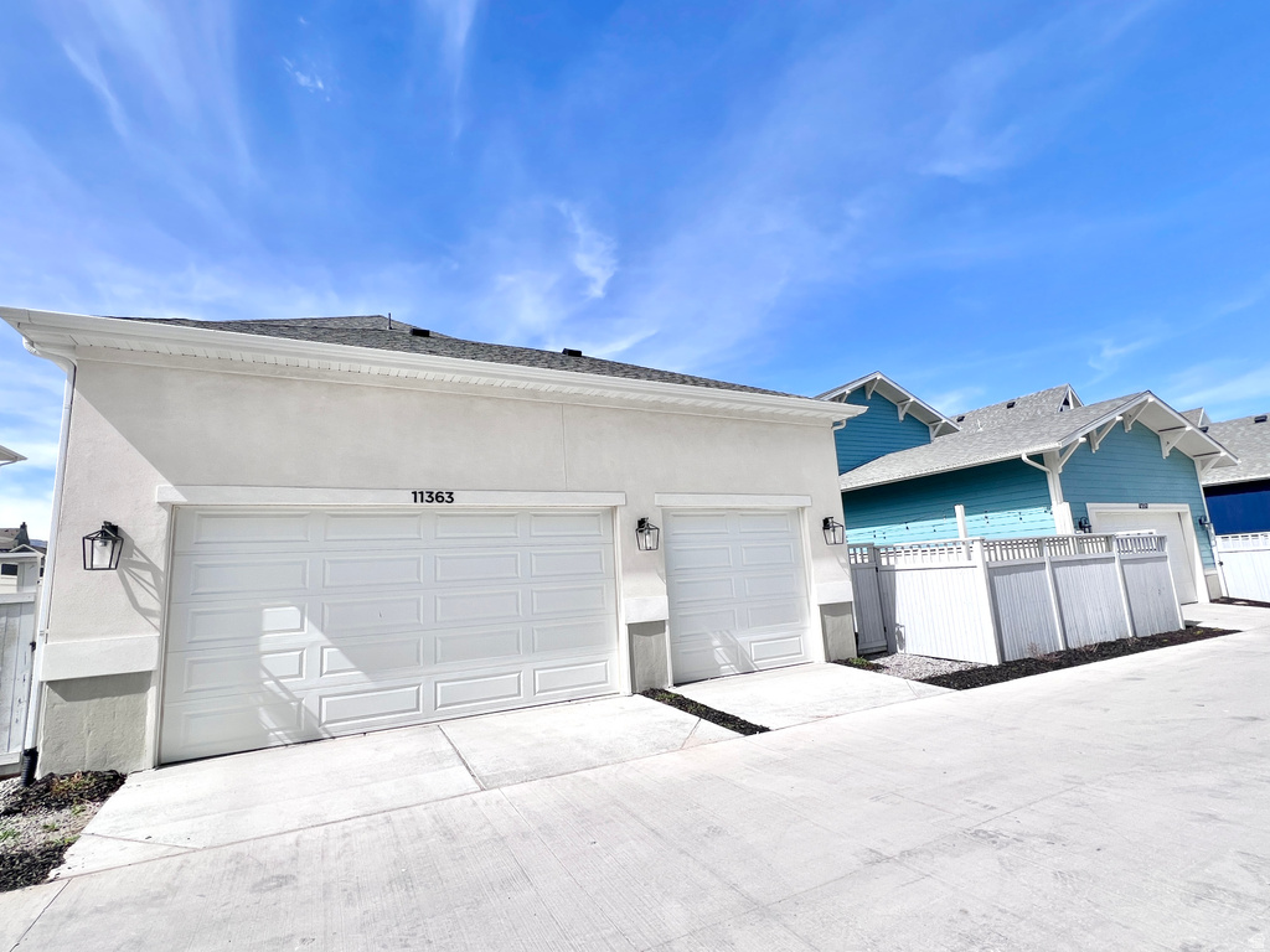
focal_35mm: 13
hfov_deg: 106.2
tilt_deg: +9.6
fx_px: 477
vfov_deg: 89.9
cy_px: 476
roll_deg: -0.8
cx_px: 635
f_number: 1.8
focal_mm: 1.57
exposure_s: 1/2421
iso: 32
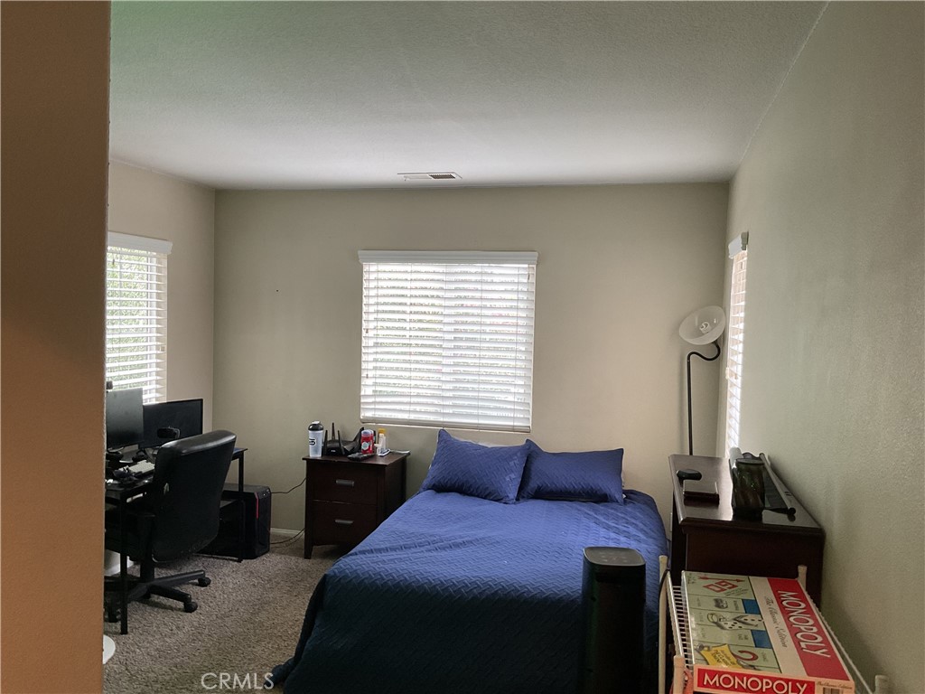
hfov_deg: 61.7
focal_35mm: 29
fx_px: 775
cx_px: 462
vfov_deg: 48.2
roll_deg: -1.4
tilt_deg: -2.7
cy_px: 347
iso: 160
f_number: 1.8
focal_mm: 3
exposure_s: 1/60
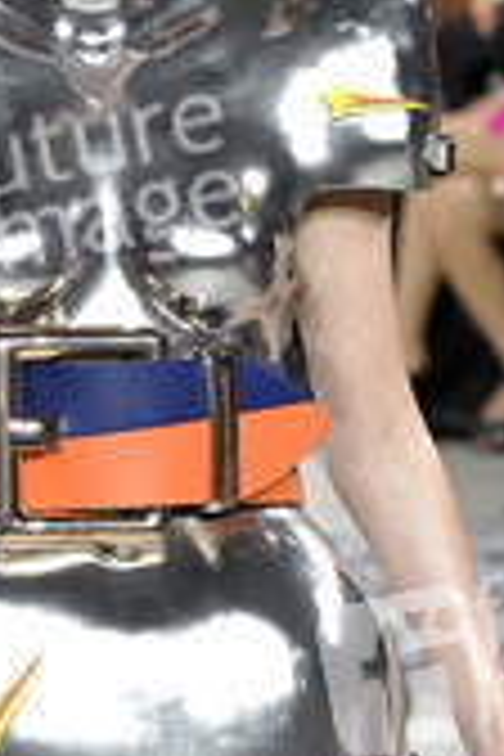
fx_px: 7202
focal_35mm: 343
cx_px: 140
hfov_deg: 4.0
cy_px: 428
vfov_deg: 6.0
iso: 2500
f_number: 6.3
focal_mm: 120
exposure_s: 1/320
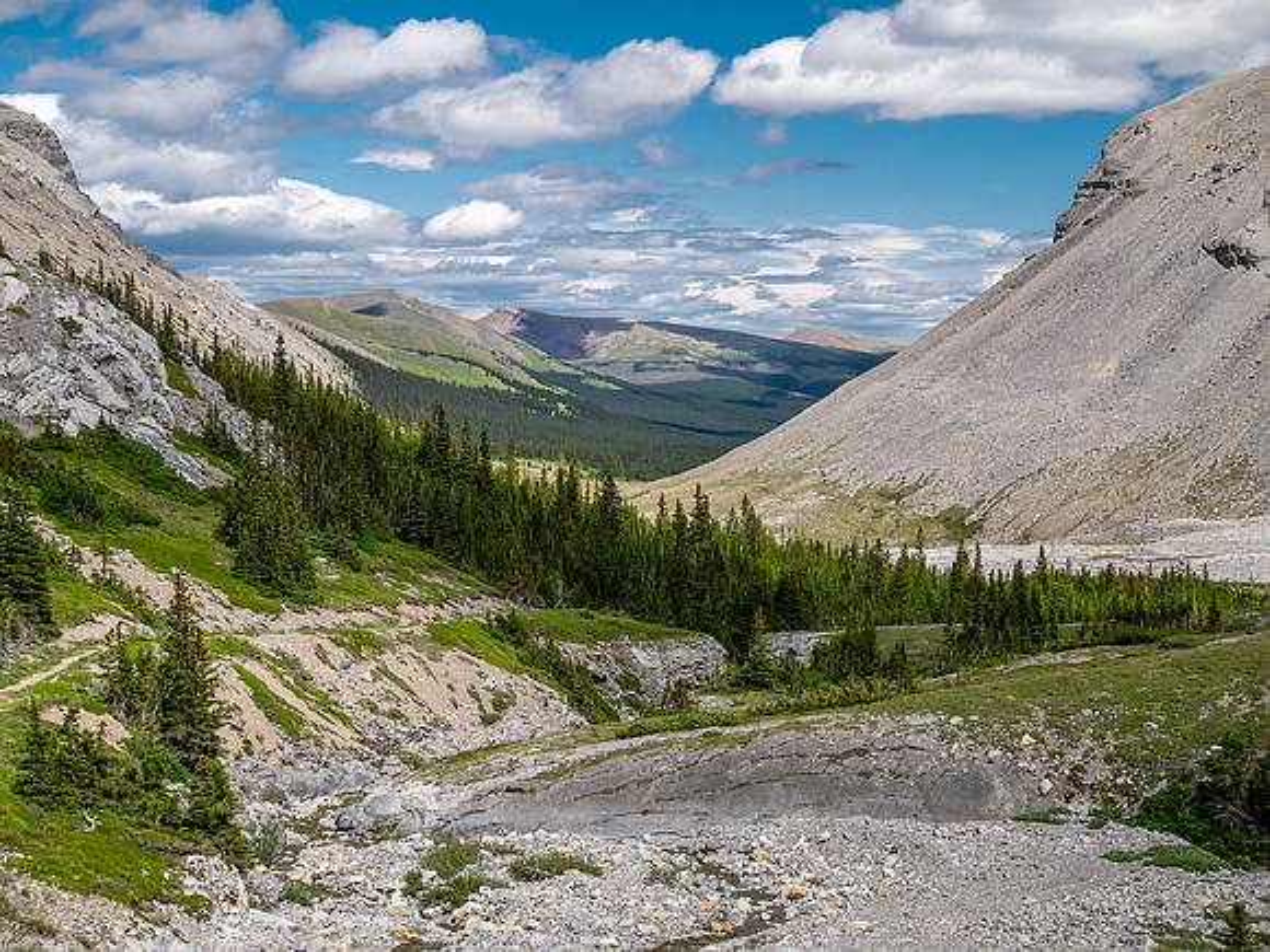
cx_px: 635
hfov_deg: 30.3
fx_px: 2348
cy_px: 476
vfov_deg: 22.9
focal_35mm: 64
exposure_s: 1/250
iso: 200
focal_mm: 32
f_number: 8
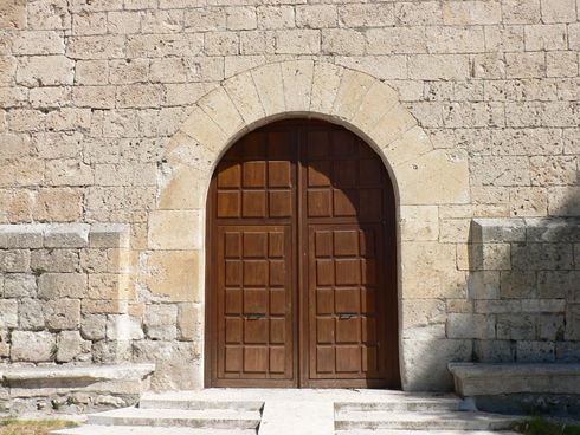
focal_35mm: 40
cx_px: 290
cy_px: 218
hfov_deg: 46.8
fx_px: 671
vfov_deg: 36.0
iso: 64
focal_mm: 6.9
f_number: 5.6
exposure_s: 1/400
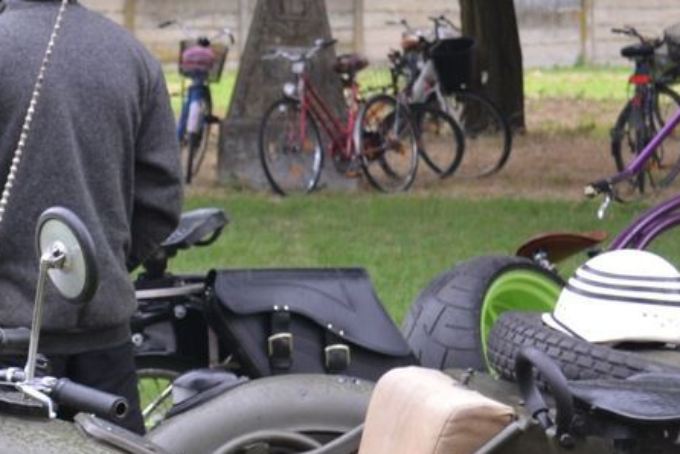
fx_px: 3478
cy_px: 321
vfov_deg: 7.5
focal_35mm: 184
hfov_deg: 11.0
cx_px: -104
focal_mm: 36
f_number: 5
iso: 400
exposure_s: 1/40
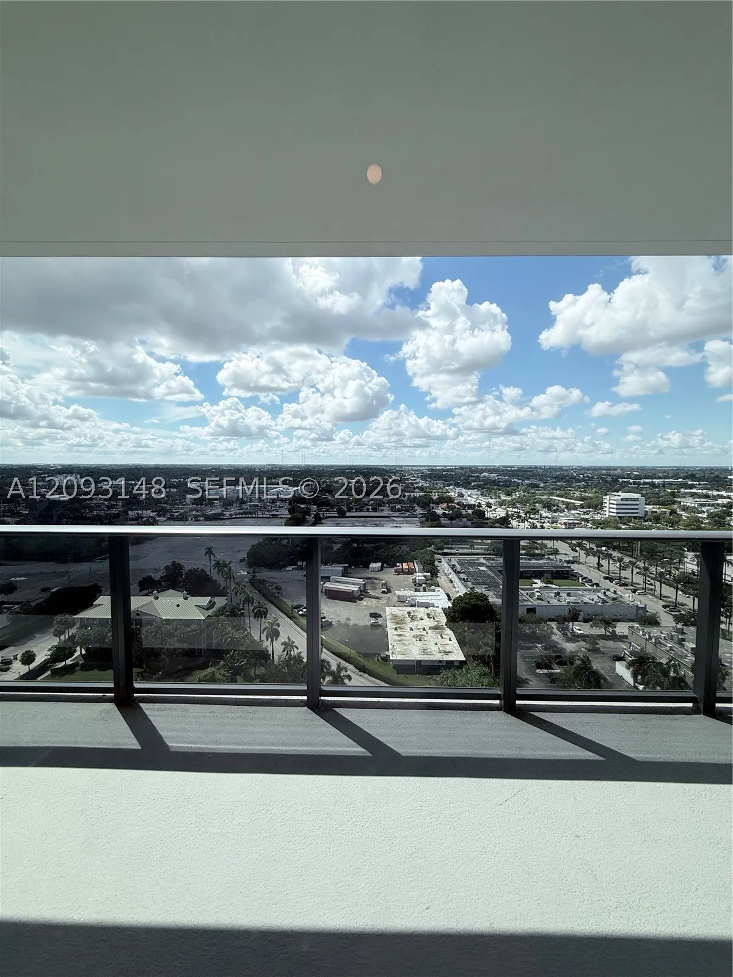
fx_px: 395
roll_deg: -0.7
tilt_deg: -2.4
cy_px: 488
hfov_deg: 85.7
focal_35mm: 14
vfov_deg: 102.1
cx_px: 366
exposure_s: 1/2976
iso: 50
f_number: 2.2
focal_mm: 2.22
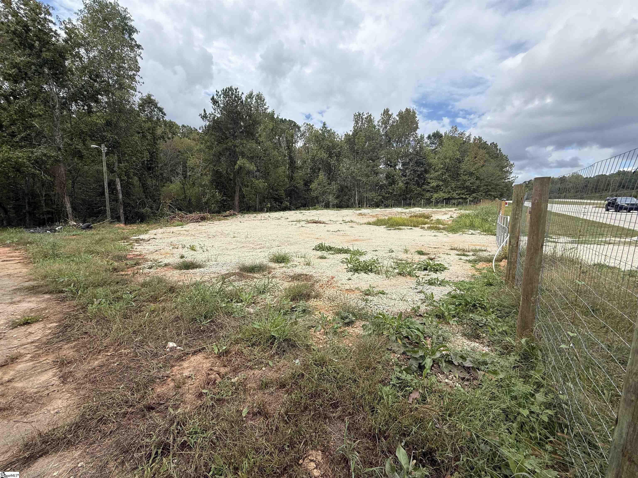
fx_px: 258
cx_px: 319
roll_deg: -0.8
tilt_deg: -5.5
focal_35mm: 14
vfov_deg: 85.7
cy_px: 239
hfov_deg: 102.1
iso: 50
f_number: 2.2
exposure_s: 1/1105
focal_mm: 2.22
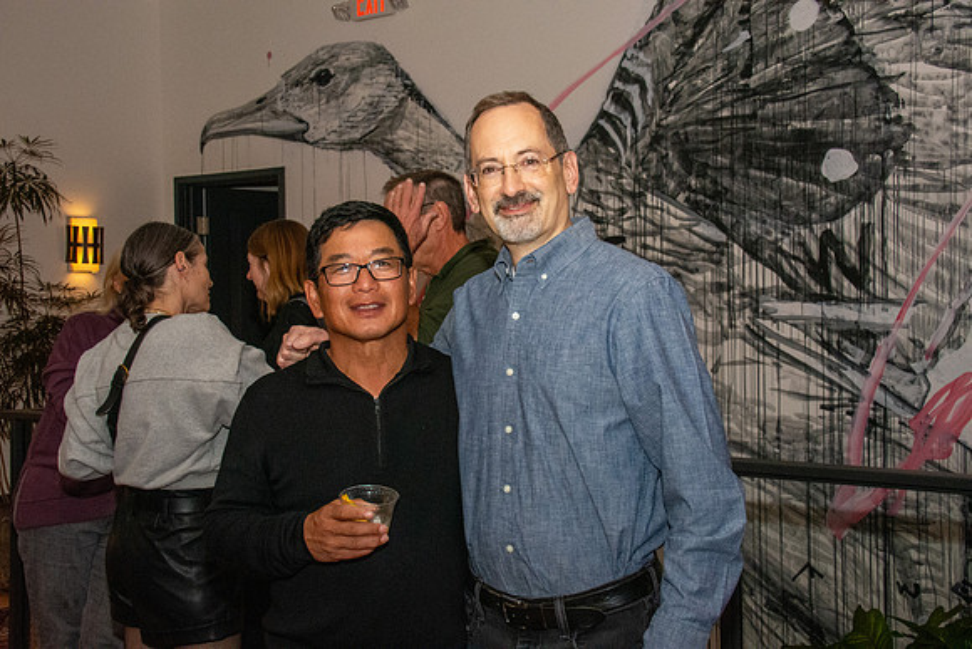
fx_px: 1296
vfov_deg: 28.1
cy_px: 324
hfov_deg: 41.1
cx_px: 486
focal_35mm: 48
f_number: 10
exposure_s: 1/160
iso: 5000
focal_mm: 32
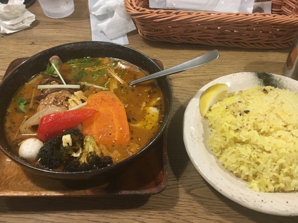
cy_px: 102
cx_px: 167
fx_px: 318
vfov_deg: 38.6
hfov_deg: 50.0
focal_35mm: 37
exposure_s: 1/30
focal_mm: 4.15
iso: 200
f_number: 2.2
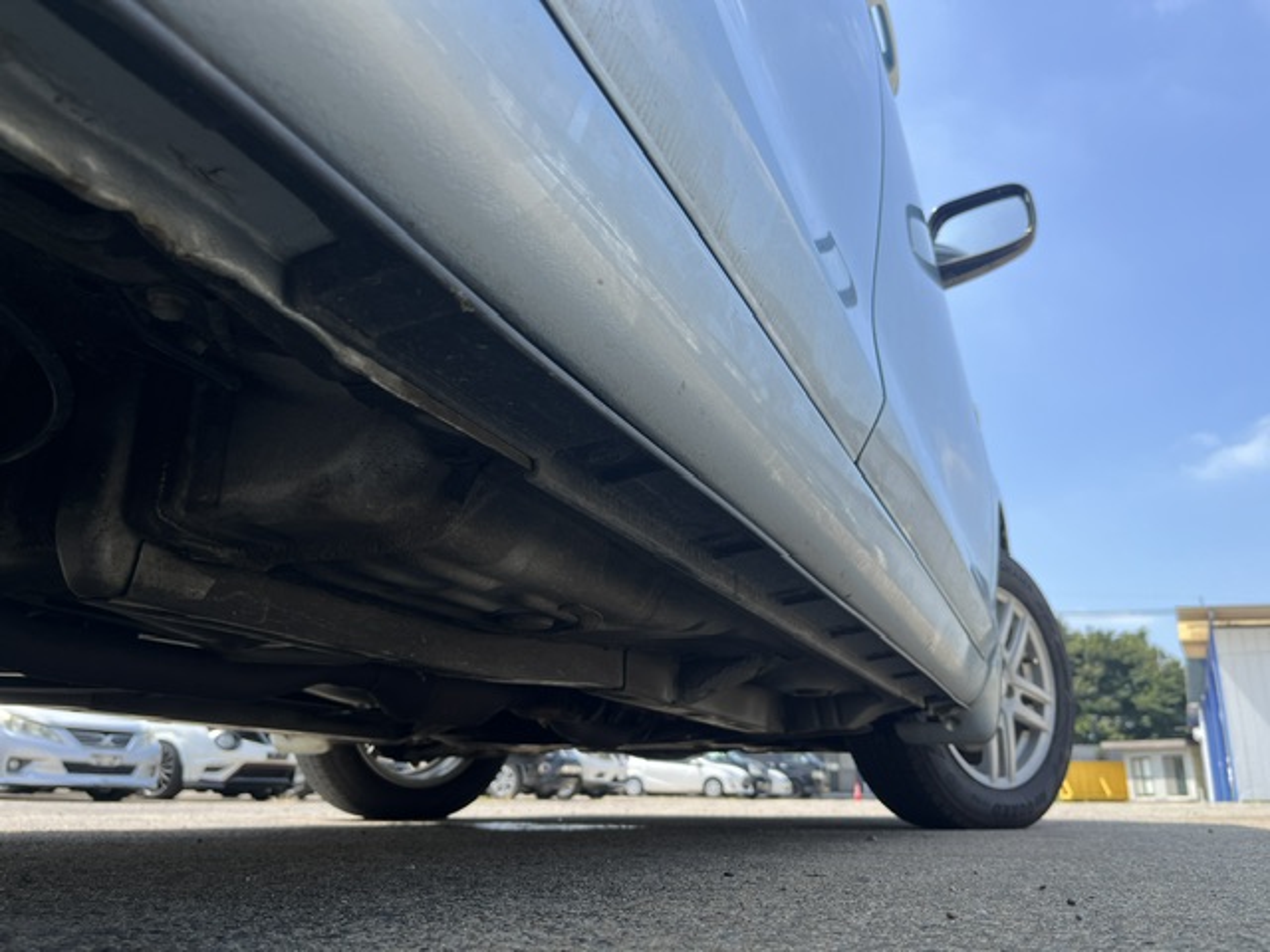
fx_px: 954
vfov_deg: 53.1
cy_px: 476
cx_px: 635
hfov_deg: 67.3
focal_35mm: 26
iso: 50
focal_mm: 5.1
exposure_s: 1/1389
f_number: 1.6
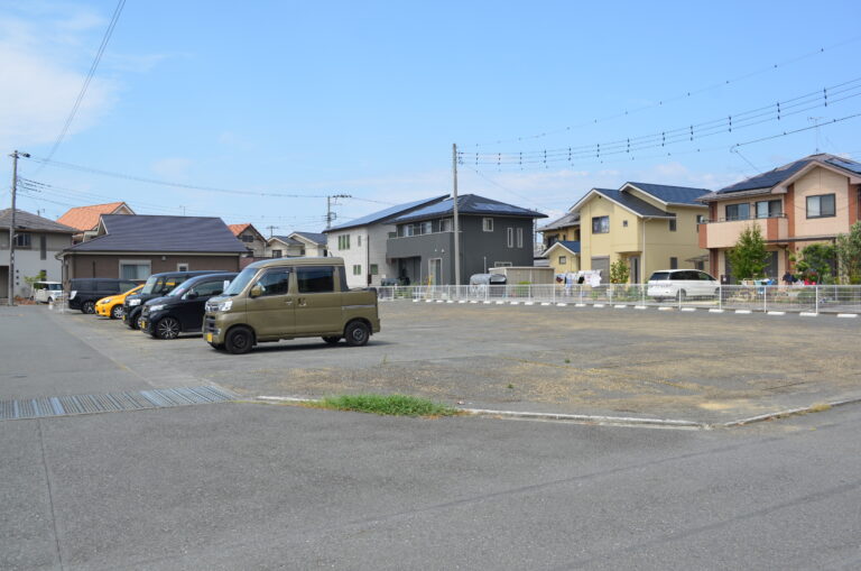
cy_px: 286
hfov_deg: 62.0
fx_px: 716
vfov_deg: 43.4
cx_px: 430
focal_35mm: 30
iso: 100
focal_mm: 20
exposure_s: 1/250
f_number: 8
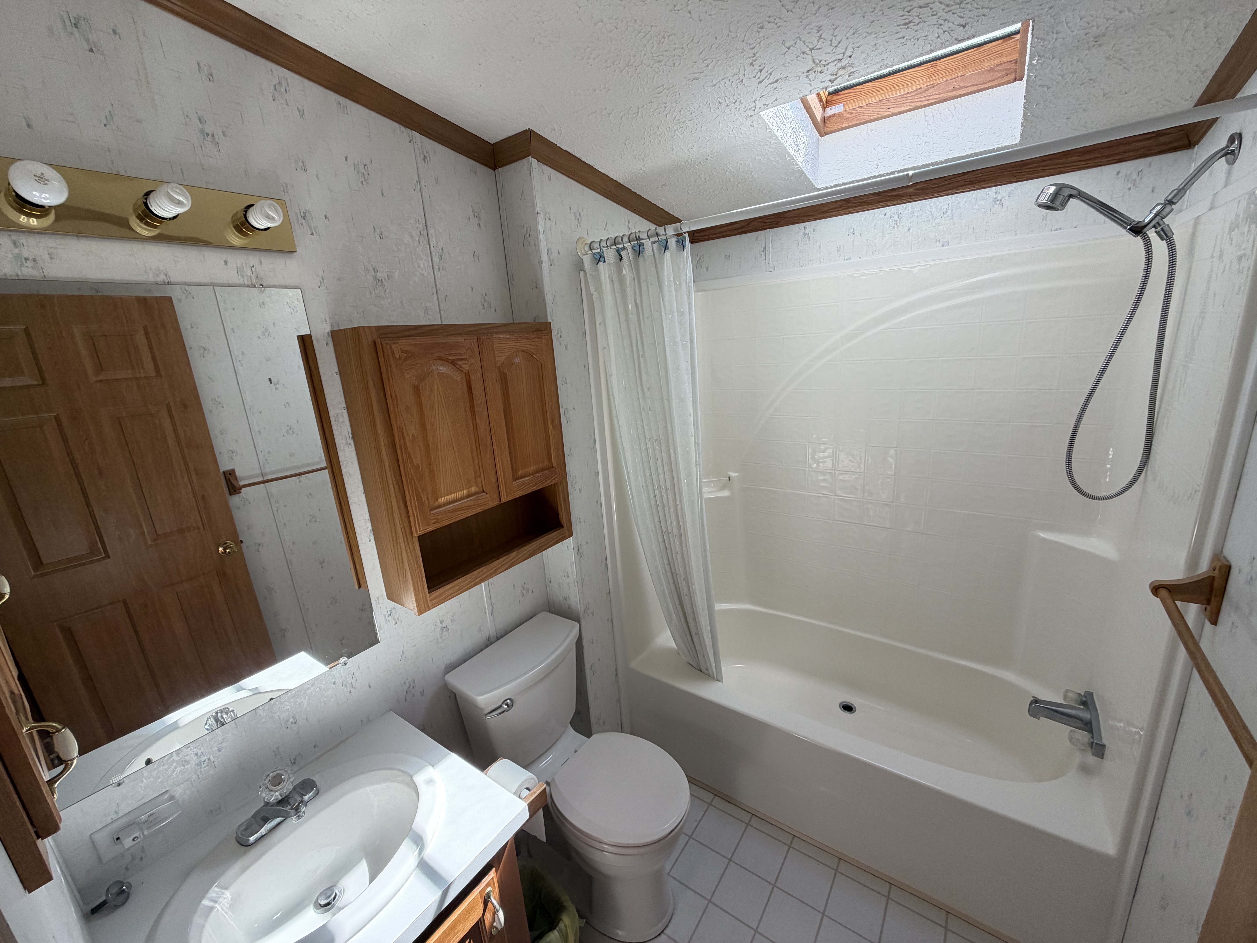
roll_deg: +4.5
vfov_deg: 85.7
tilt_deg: -14.8
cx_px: 628
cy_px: 472
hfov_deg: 102.1
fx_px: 508
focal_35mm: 14
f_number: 2.2
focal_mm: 2.22
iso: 50
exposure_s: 1/144
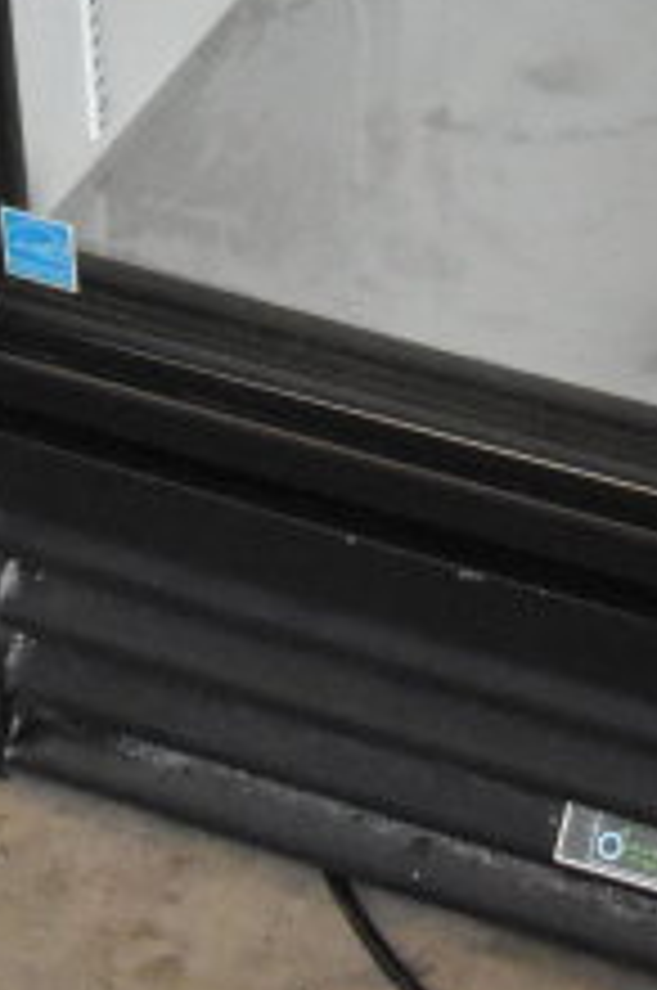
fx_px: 3432
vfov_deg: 14.3
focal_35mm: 125
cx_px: 482
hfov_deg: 10.9
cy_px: -853
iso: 6400
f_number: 9
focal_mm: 20
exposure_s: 1/320
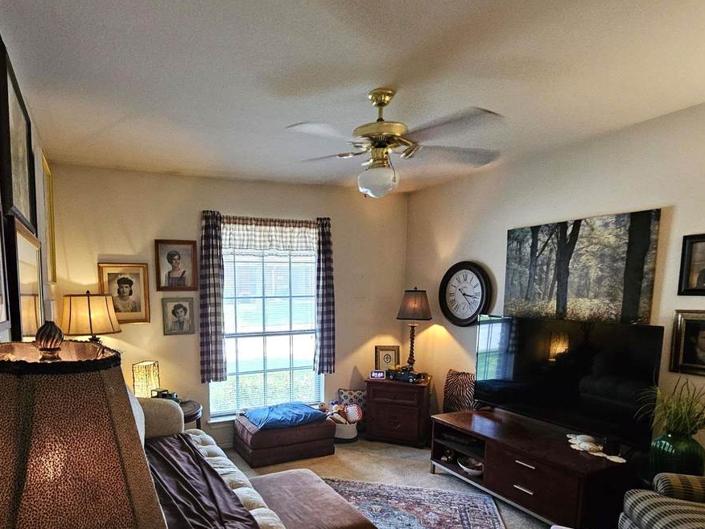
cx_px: 268
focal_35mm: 19
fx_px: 387
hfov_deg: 83.2
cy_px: 353
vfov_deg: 66.8
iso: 400
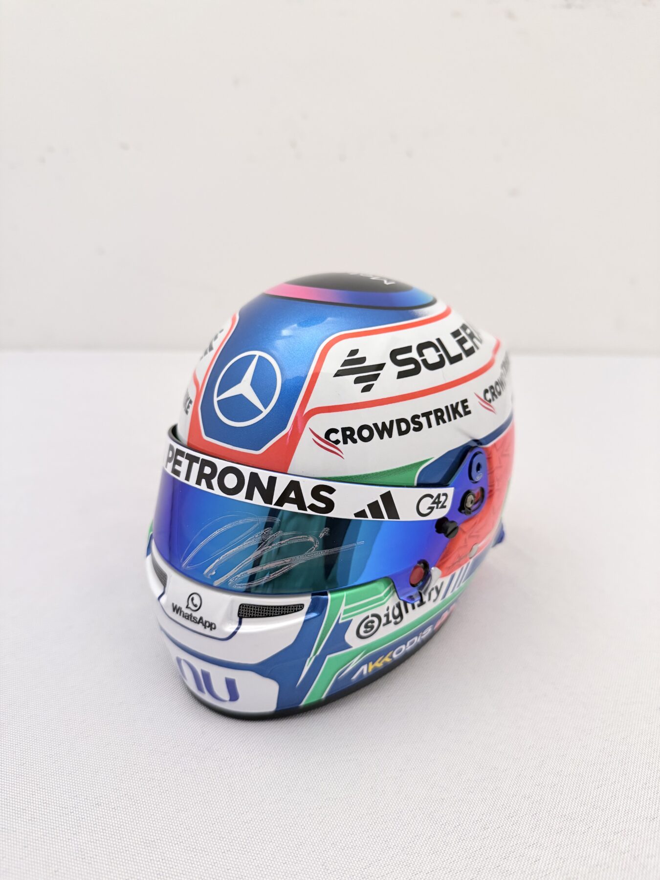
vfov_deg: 71.6
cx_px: 330
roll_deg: +0.0
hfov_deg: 56.8
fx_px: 610
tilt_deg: -25.1
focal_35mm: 24
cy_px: 440
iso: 500
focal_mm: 6.76
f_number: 1.78
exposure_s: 1/50
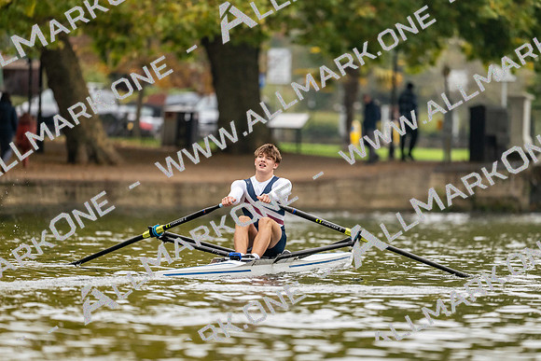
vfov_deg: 3.4
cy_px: 180
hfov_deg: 5.2
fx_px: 6012
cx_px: 270
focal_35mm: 400
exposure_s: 1/2500
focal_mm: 400
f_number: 4.5
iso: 2500
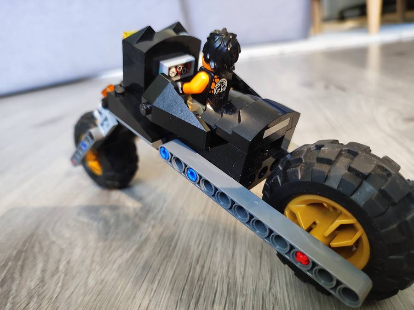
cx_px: 207
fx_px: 299
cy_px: 155
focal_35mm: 25
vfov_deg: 54.8
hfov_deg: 69.4
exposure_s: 1/33
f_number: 1.79
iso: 1434
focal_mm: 4.7
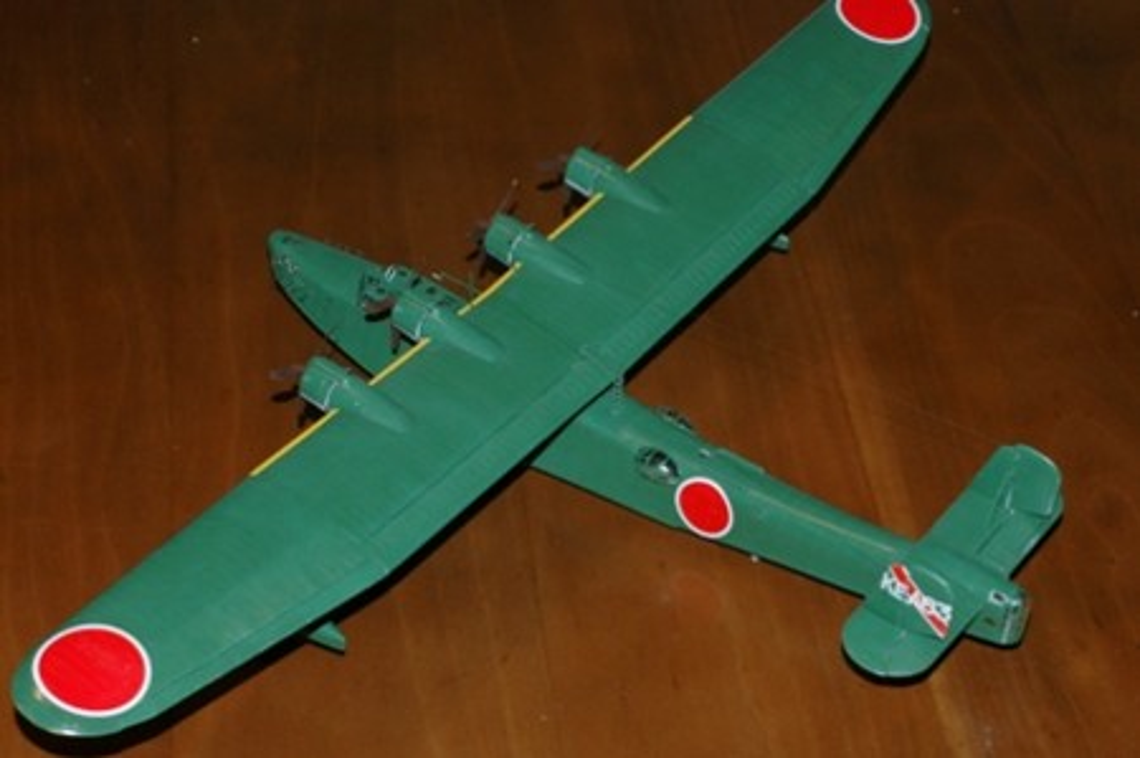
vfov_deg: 18.1
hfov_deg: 27.0
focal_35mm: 75
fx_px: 2372
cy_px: 379
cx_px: 570
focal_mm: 50
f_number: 11
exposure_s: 1/60
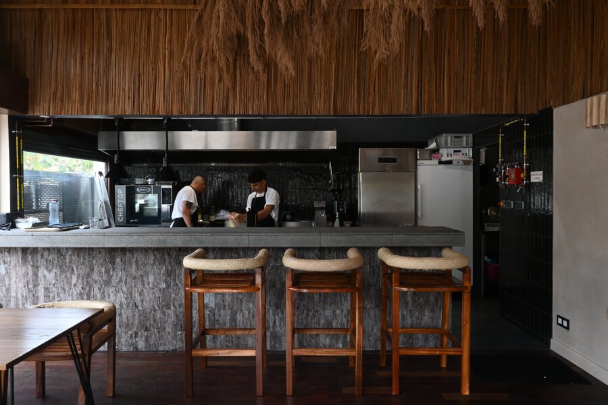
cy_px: 202
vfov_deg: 53.1
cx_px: 304
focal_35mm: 24
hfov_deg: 73.7
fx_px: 405
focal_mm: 16
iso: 400
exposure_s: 1/8
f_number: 22
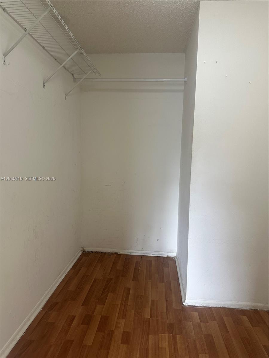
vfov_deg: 71.6
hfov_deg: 56.8
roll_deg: -1.3
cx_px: 134
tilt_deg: -6.3
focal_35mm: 24
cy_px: 179
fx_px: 249
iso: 160
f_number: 1.78
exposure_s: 1/60
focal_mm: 6.86
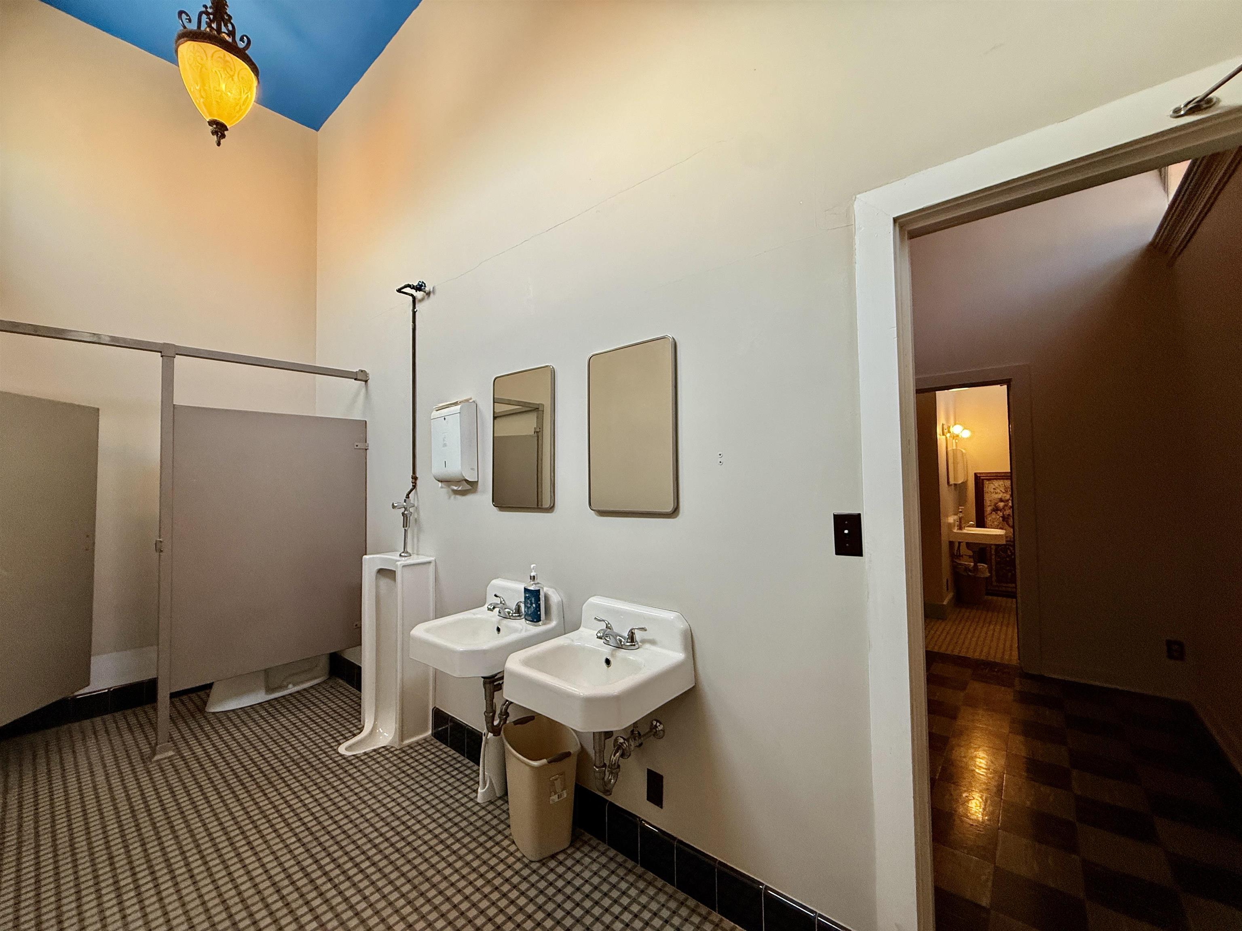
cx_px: 621
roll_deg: +0.7
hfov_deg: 102.1
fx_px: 502
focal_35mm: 14
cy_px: 466
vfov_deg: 85.7
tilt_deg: +1.2
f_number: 2.2
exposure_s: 1/120
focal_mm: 2.22
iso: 160
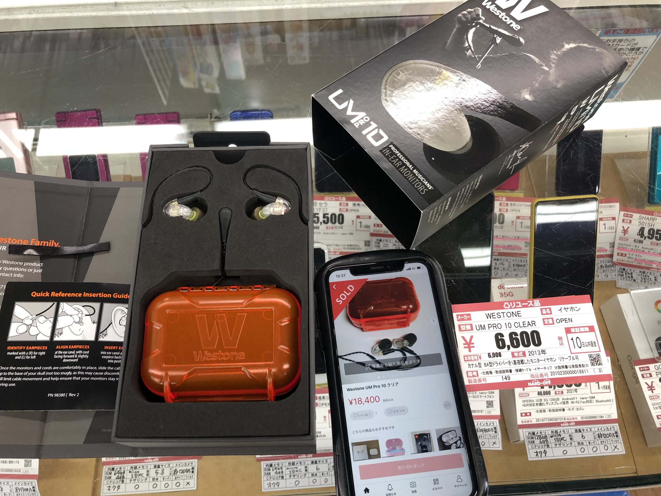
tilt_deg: -66.6
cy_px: 248
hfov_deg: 63.4
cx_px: 330
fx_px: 535
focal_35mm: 28
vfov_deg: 49.7
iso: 32
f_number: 1.8
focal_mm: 3.99
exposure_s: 1/30
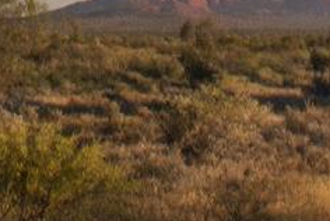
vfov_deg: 9.3
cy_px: 120
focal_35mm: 148
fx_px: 1358
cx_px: 692
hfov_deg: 12.1
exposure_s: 1/800
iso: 320
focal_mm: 35
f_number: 5.6
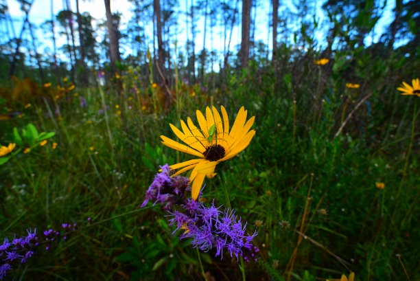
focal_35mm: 15
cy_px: 140
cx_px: 210
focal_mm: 15
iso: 320
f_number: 16
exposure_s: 1/60
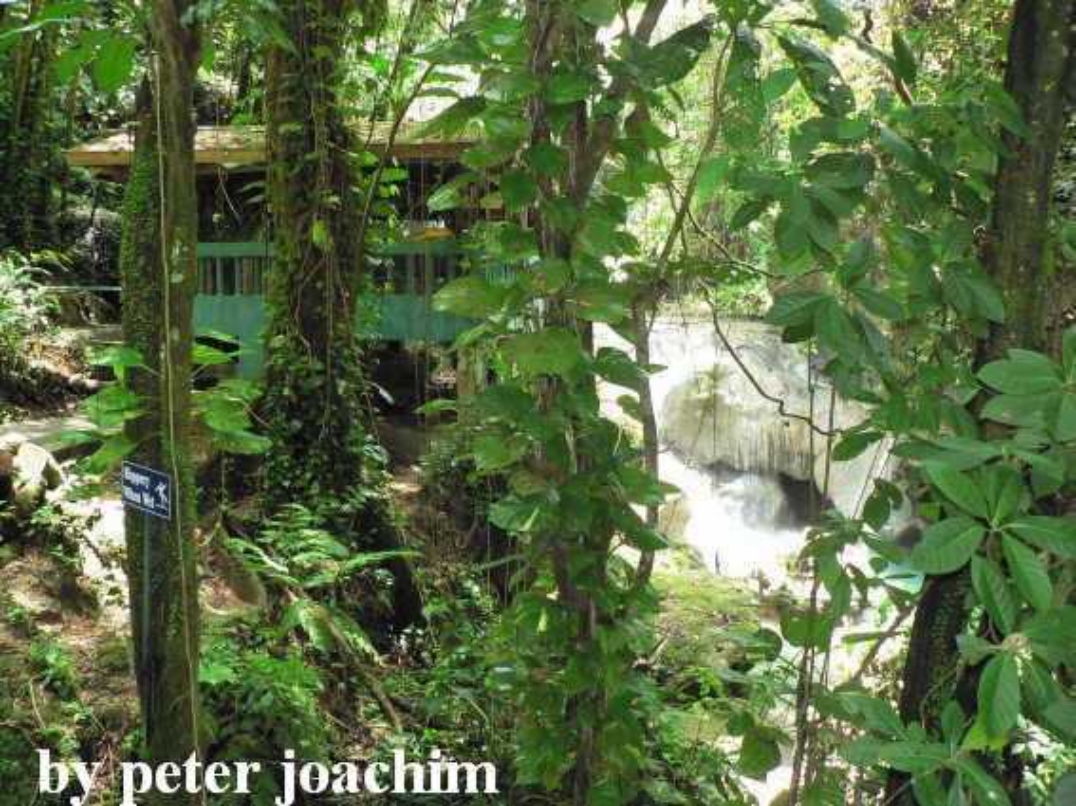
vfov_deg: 40.7
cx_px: 538
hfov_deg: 52.6
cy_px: 403
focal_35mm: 35
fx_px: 1088
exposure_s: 1/60
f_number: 2.8
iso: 400
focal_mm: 6
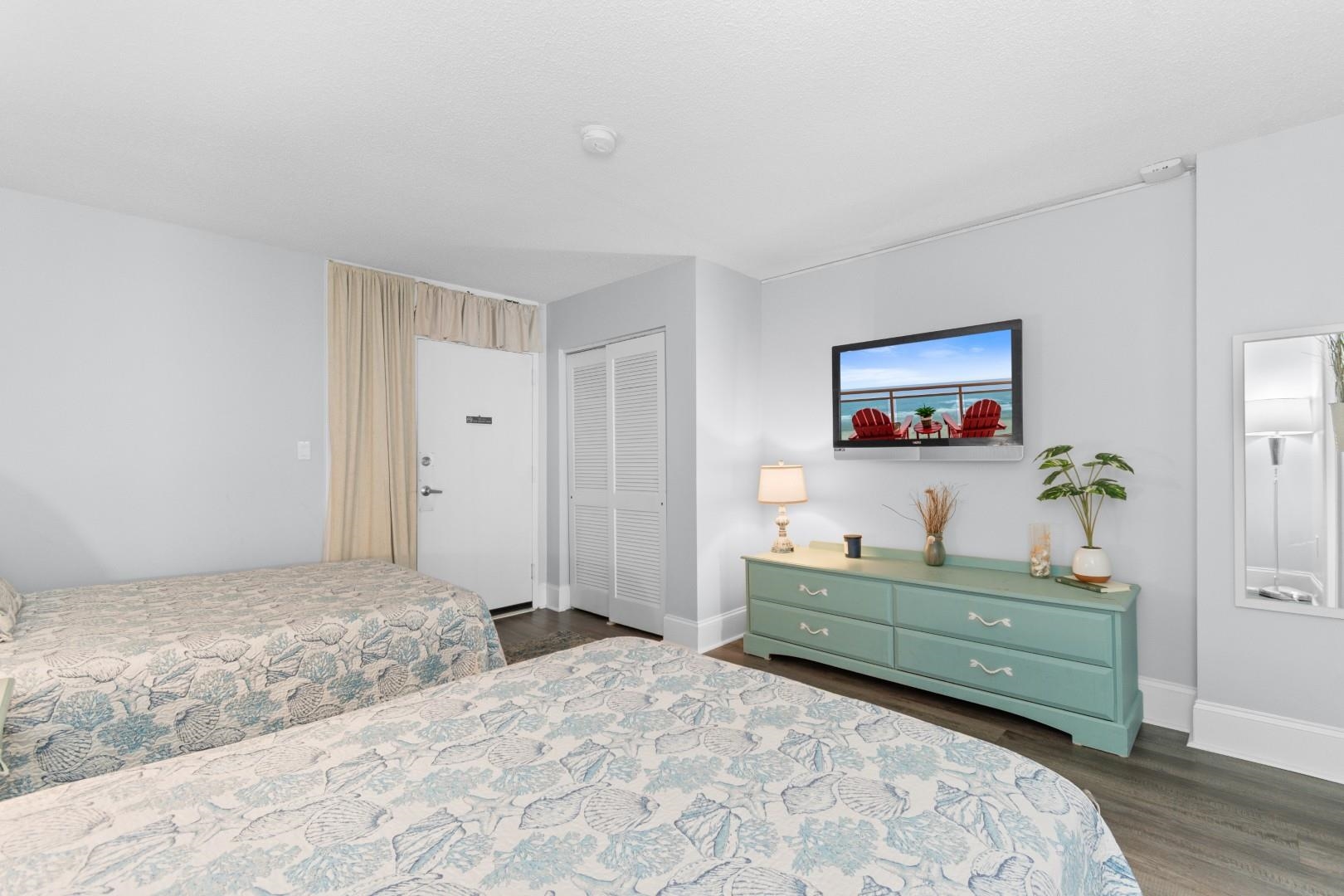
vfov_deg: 77.3
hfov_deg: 100.4
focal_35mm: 15
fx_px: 560
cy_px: 448
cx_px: 672
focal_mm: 10
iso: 100
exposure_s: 3
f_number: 4.5
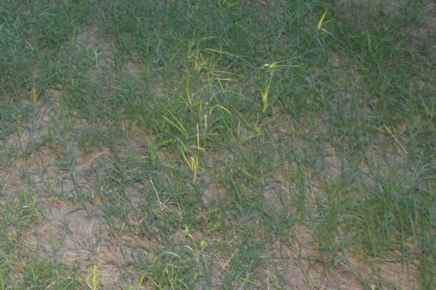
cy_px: -173
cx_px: -239
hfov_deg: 22.3
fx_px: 884
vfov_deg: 16.6
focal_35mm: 73
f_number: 5.6
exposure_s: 1/125
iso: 280
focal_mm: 10
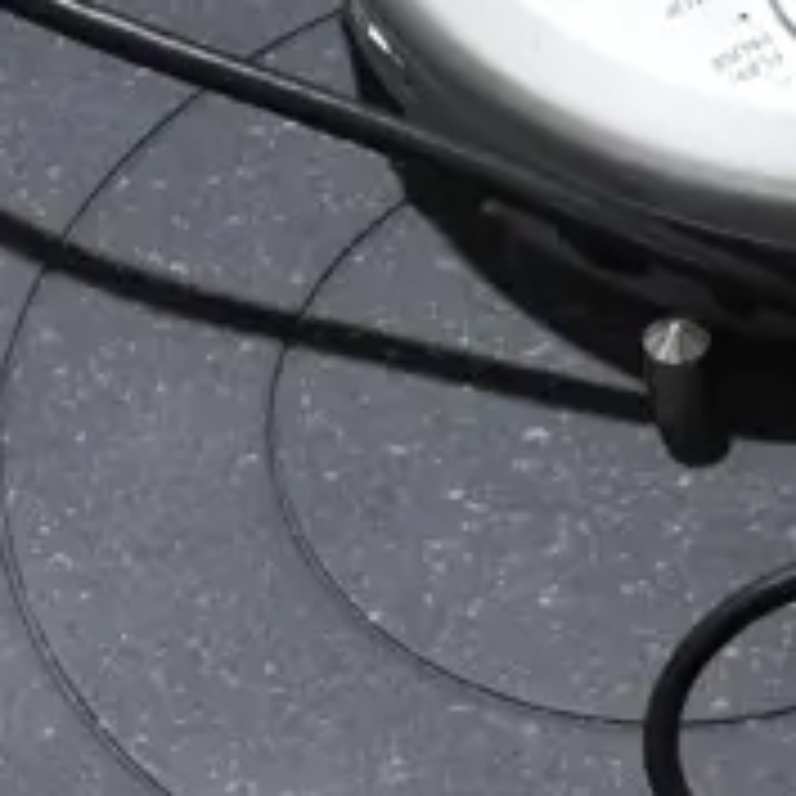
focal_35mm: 194
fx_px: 5047
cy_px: 859
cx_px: 926
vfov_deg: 8.9
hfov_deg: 8.9
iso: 200
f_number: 4.1
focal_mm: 19
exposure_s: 1/60
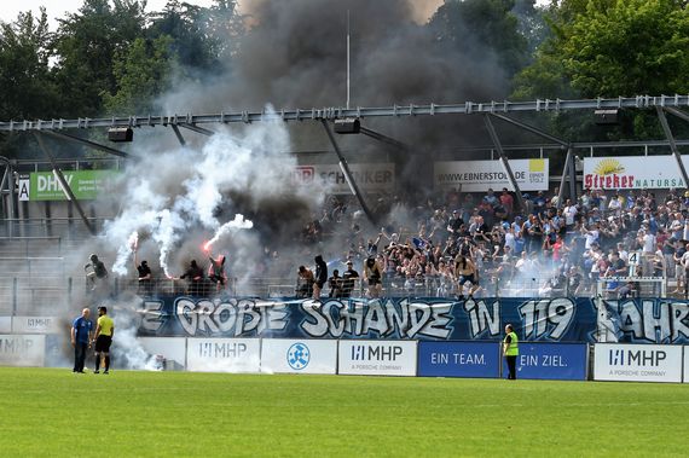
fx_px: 2008
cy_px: 229
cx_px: 344
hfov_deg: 19.5
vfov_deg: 13.0
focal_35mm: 105
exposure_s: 1/1000
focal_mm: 70
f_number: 4.5
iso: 160
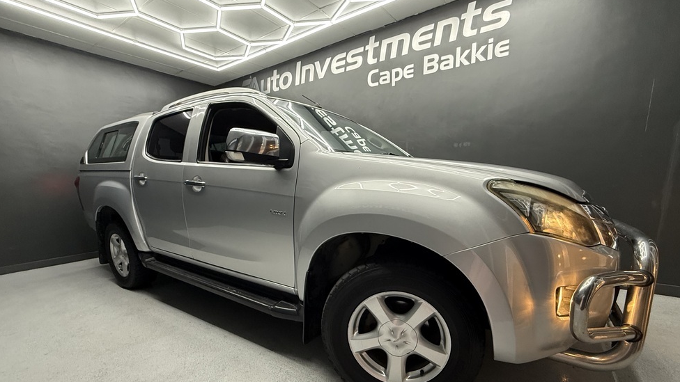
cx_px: 350
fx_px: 288
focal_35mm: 16
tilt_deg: -10.1
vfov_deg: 66.2
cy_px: 237
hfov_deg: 99.3
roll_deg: +1.9
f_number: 2.2
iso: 250
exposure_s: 1/99
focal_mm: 2.22
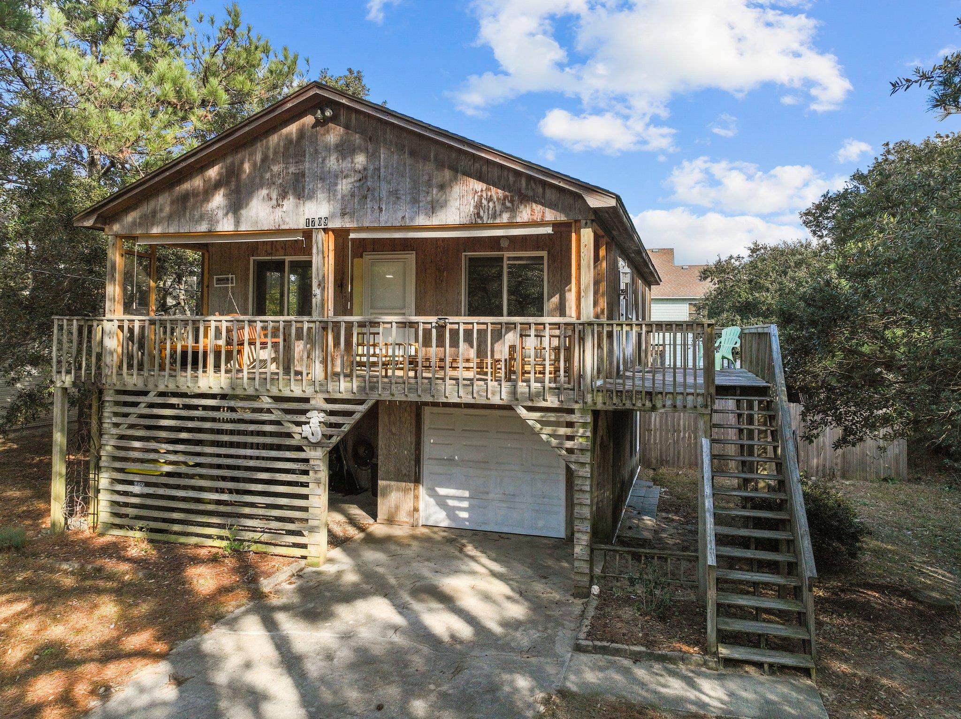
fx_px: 666
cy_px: 360
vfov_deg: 56.8
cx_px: 480
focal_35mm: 24
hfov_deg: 71.6
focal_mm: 12.29
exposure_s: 1/1600
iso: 150
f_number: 2.8
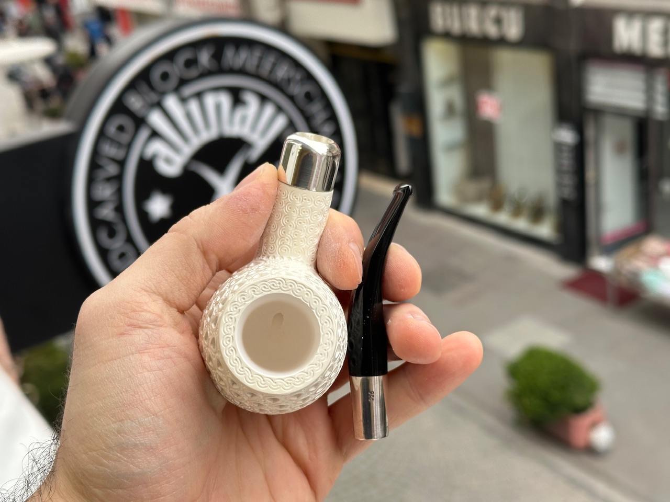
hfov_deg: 39.7
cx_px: 335
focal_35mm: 48
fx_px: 929
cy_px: 251
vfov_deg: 30.3
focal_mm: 6.86
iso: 64
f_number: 1.78
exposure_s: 1/276
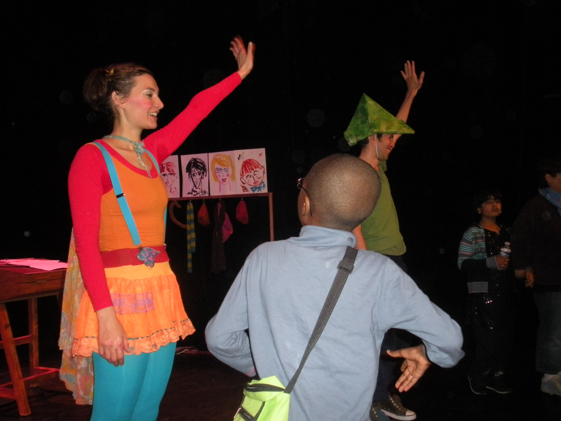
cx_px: 280
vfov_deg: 40.7
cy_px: 210
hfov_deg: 52.6
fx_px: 567
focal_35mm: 35
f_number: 3.5
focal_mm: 6.3
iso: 400
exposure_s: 1/60
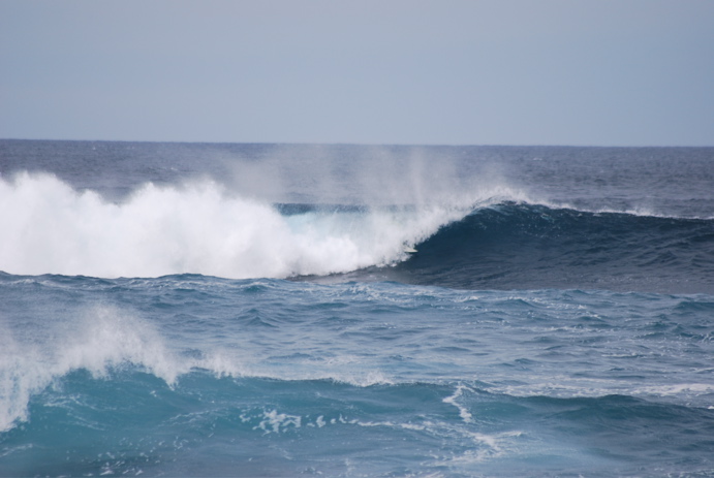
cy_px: 239
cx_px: 357
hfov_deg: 4.6
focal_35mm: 450
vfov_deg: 3.1
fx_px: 8938
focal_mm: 300
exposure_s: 1/640
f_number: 5.6
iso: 200
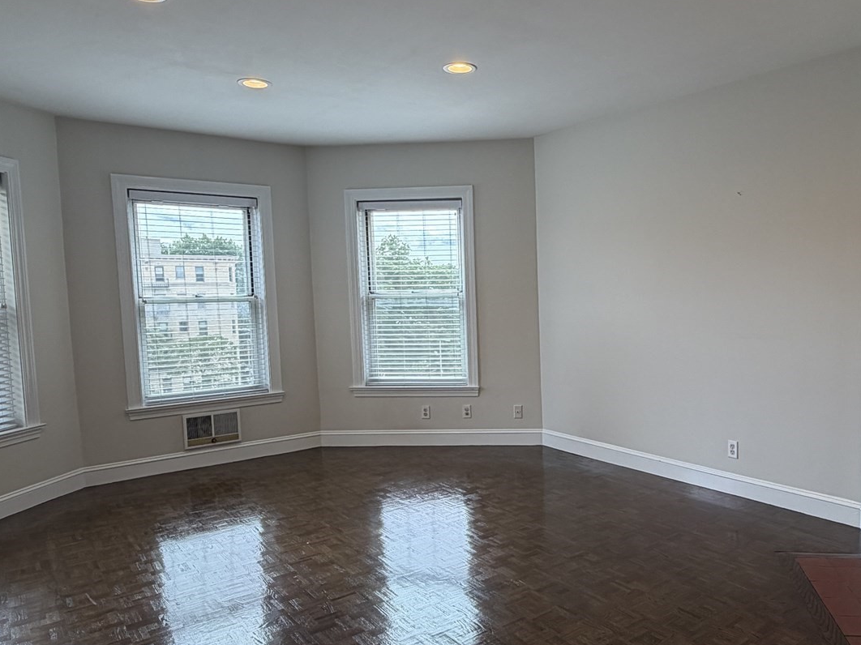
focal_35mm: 27
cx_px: 553
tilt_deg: -5.0
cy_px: 346
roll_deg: +1.2
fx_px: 671
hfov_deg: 64.1
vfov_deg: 51.3
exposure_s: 1/120
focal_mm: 2.22
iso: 80
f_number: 2.2
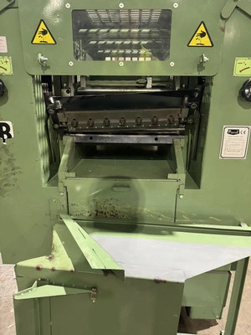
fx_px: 232
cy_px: 168
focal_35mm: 24
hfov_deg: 56.8
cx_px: 126
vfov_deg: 71.6
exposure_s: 1/60
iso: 800
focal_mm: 6.86
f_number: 1.78
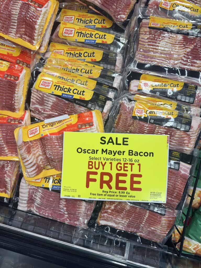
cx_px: 100
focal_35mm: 24
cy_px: 134
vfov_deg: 71.6
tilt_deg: -82.5
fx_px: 186
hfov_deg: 56.8
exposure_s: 1/120
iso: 80
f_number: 1.78
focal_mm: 6.76
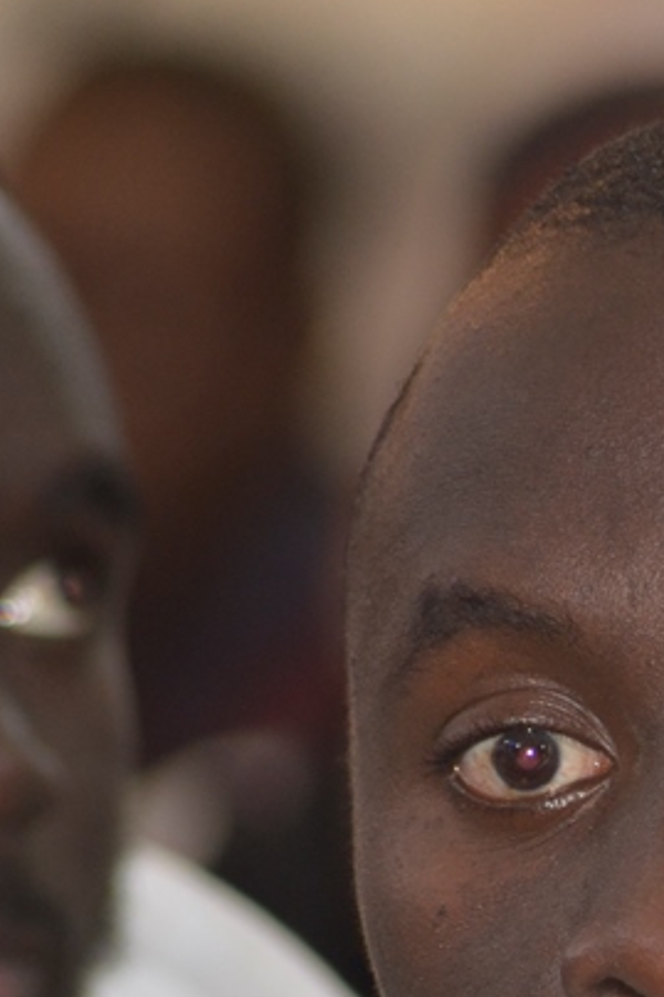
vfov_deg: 1.8
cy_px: 800
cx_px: 1010
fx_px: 31537
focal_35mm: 1139
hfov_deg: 1.2
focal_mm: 300
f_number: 5.6
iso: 640
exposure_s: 1/50
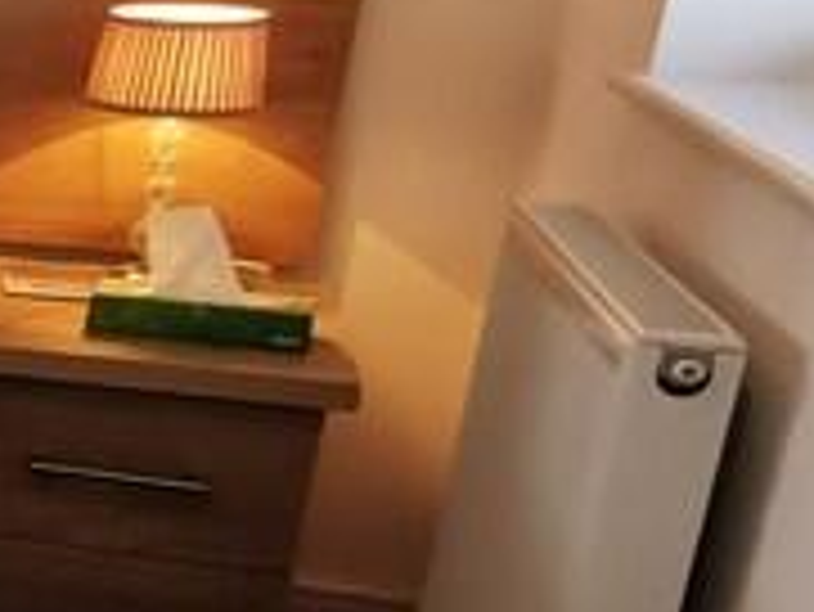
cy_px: 400
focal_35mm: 96
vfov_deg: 15.4
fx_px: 2259
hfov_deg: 13.4
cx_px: -1264
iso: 320
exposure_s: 1/50
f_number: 2.2
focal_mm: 2.26
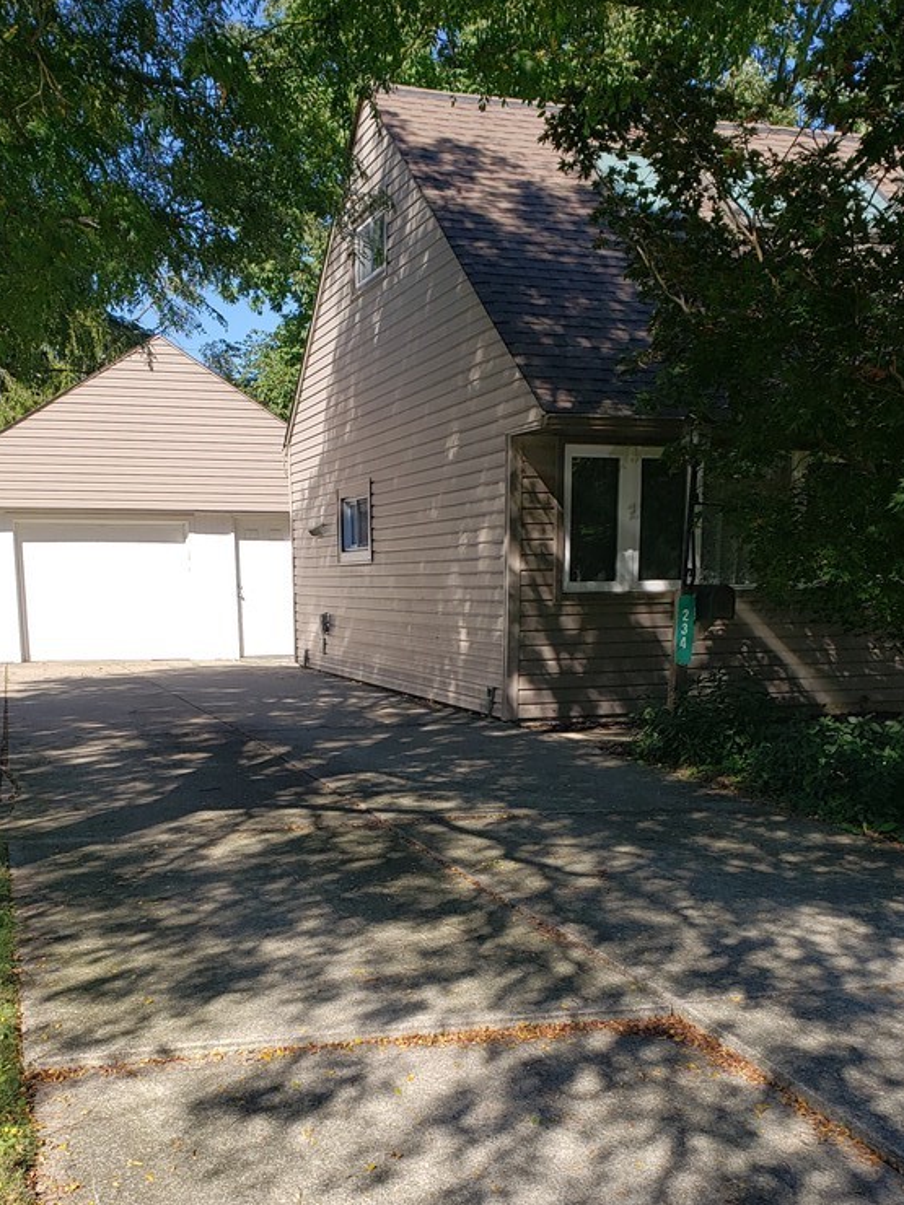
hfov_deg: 39.6
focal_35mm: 36
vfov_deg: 50.5
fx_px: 1254
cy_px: 795
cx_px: 427
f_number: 2.4
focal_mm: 4.3
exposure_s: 1/827
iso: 50
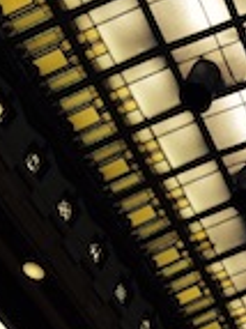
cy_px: 364
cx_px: 329
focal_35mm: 84
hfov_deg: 16.5
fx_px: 797
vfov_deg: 22.0
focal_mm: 4.12
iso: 64
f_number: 2.2
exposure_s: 1/120
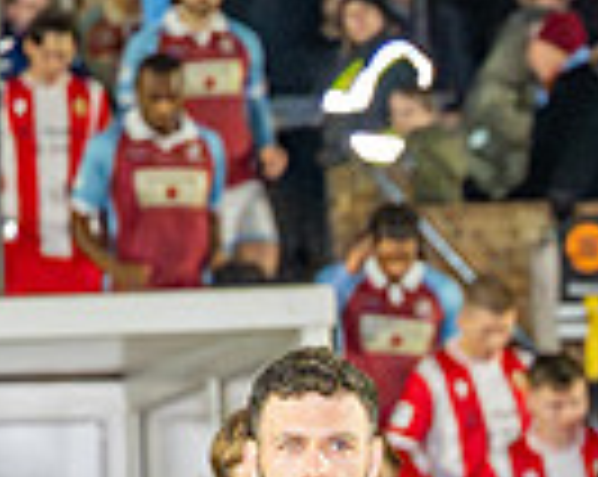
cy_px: 936
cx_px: 1050
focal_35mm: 335
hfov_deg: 5.7
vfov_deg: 4.5
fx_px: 5920
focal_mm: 70
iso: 8000
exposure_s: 1/1250
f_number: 2.8
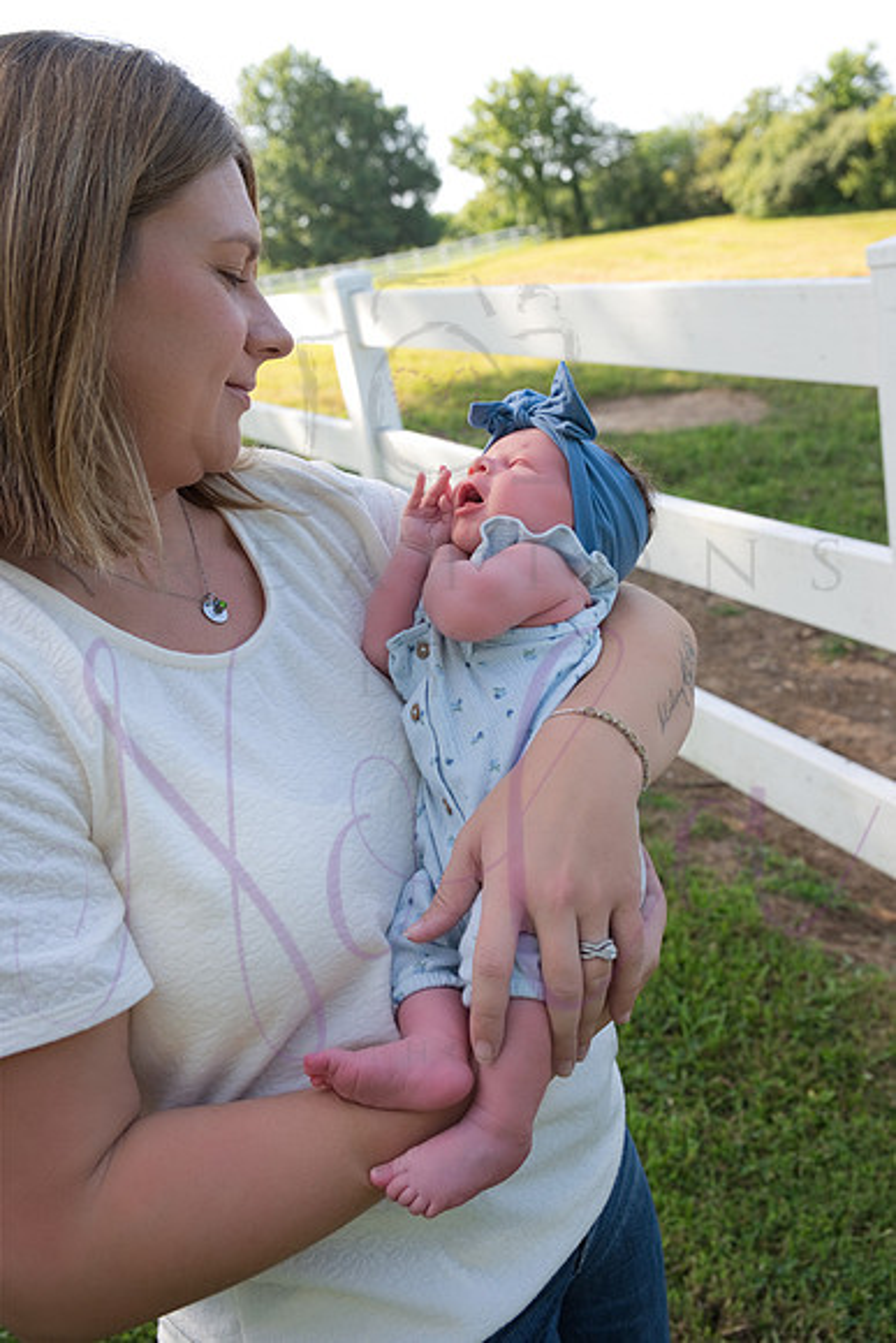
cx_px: 448
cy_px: 672
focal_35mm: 31
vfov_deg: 60.3
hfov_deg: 42.3
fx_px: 1157
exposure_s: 1/320
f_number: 5.6
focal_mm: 31
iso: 400
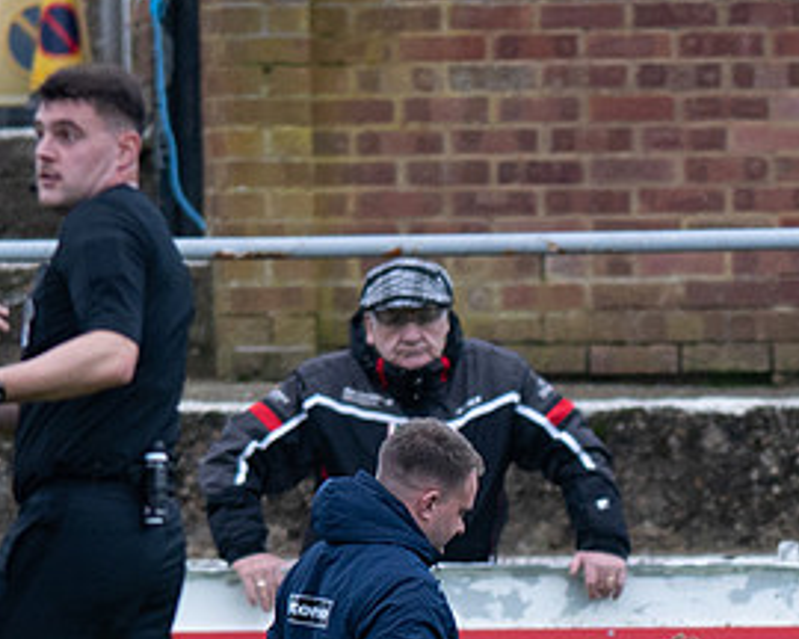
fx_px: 33863
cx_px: 620
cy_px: 870
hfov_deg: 1.4
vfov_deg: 1.1
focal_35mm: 1432
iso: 1600
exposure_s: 1/800
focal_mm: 300
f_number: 2.8
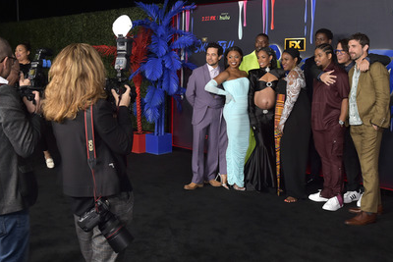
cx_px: 191
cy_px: 116
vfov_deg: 36.9
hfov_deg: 53.1
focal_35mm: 36
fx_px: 393
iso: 2000
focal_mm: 32
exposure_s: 1/250
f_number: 6.3
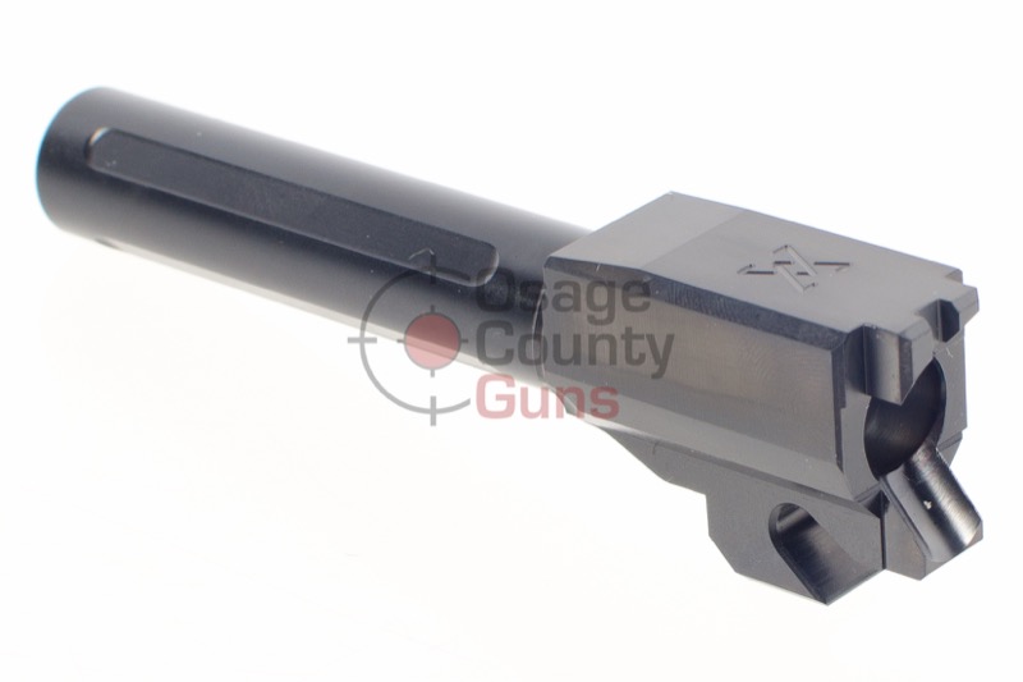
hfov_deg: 37.9
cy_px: 341
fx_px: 1491
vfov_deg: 25.7
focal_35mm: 52
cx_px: 512
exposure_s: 1/200
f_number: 7.1
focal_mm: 35
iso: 200
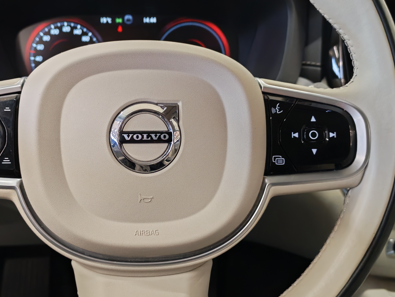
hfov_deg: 44.4
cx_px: 149
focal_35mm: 42
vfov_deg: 34.3
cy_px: 133
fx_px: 479
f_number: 1.9
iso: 1250
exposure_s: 1/50
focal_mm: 6.12
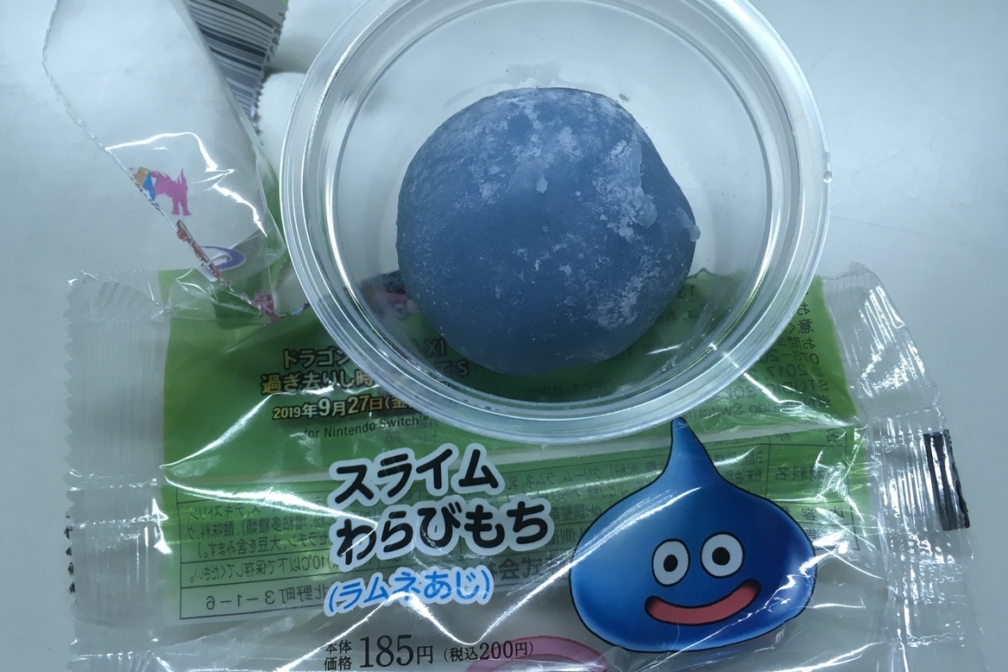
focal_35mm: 31
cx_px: 495
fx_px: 868
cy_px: 353
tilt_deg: -76.6
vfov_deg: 42.3
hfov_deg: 60.3
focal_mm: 4.15
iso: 50
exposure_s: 1/30
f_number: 2.2
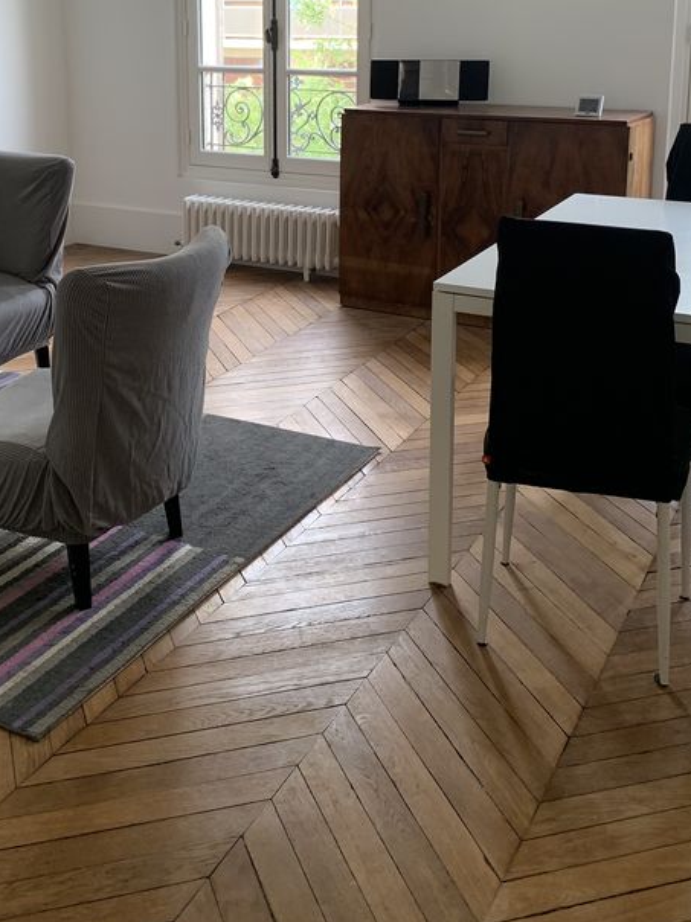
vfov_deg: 42.6
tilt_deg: -10.8
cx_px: 249
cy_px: 236
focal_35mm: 43
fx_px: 1146
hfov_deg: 33.4
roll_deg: +1.6
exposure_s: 1/113
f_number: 1.8
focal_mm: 4.25
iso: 100
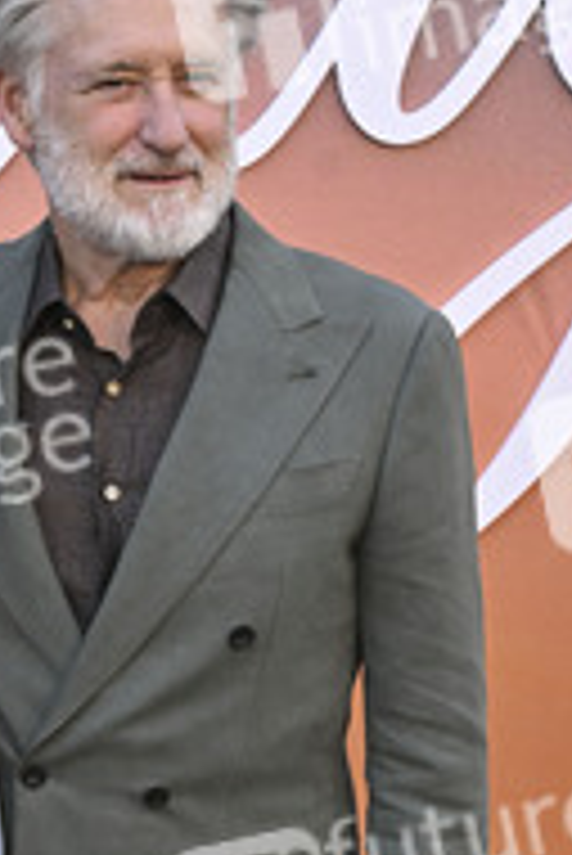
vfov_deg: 19.6
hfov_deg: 13.1
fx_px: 2450
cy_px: 670
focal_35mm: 103
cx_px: -9
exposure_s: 1/320
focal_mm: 49
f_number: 7.1
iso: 800
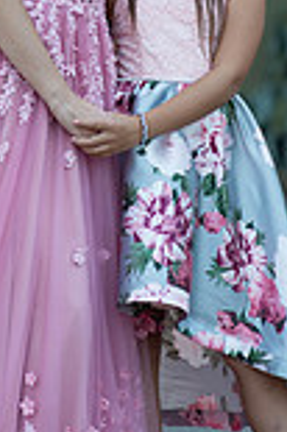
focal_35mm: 246
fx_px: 2948
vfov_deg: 8.4
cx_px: 104
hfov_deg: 5.6
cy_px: 84
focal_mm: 85
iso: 250
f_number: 2
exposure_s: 1/800
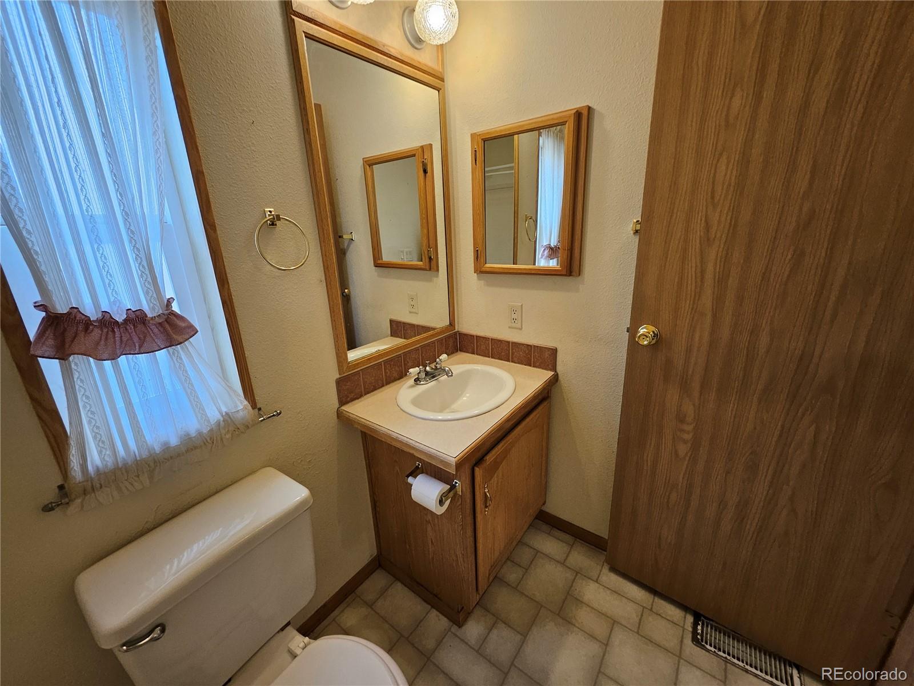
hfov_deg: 106.2
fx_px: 343
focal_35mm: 13
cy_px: 343
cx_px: 457
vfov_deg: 89.9
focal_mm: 1.74
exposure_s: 1/60
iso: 80
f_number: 2.2
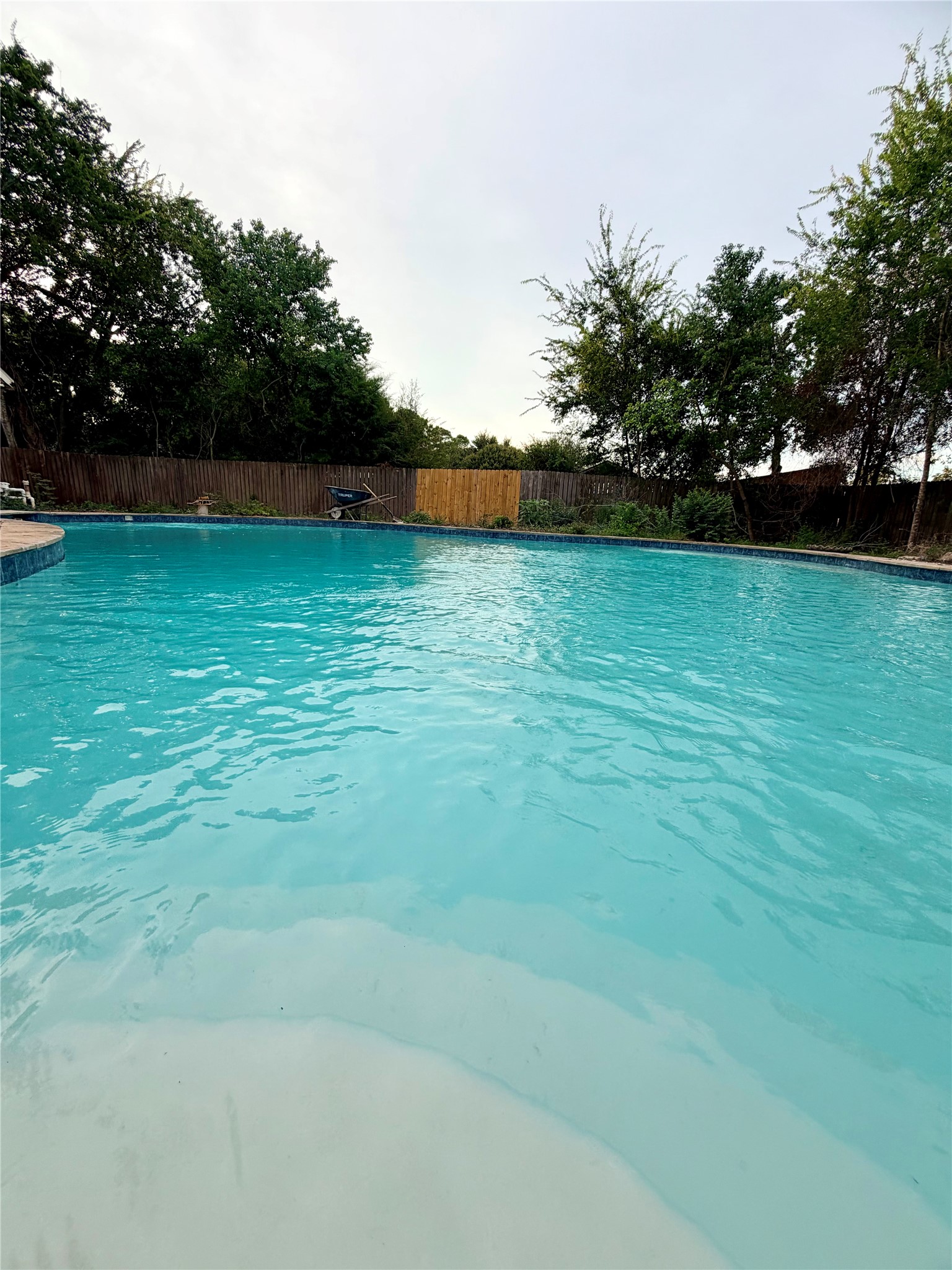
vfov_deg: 102.1
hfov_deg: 85.7
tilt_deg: -13.7
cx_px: 476
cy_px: 635
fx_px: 513
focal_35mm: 14
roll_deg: -2.5
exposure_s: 1/329
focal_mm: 2.22
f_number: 2.2
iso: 50
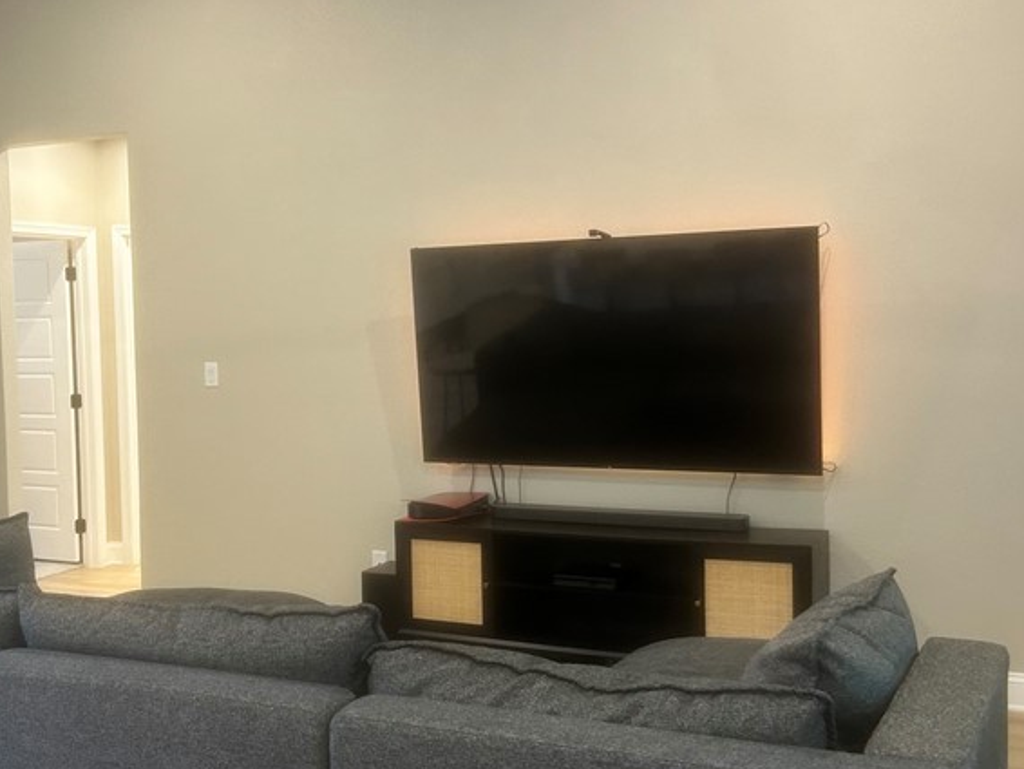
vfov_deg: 30.9
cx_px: 273
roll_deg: +2.3
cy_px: 398
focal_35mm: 47
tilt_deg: -2.1
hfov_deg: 39.5
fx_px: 1391
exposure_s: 1/60
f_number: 1.5
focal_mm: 5.7
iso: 200
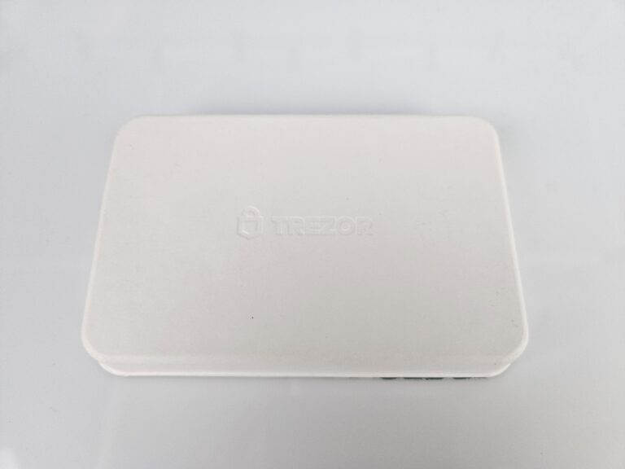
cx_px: 312
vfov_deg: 58.9
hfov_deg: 73.9
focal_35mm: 23
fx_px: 415
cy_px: 234
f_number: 1.8
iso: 100
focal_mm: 5.4
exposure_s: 1/359
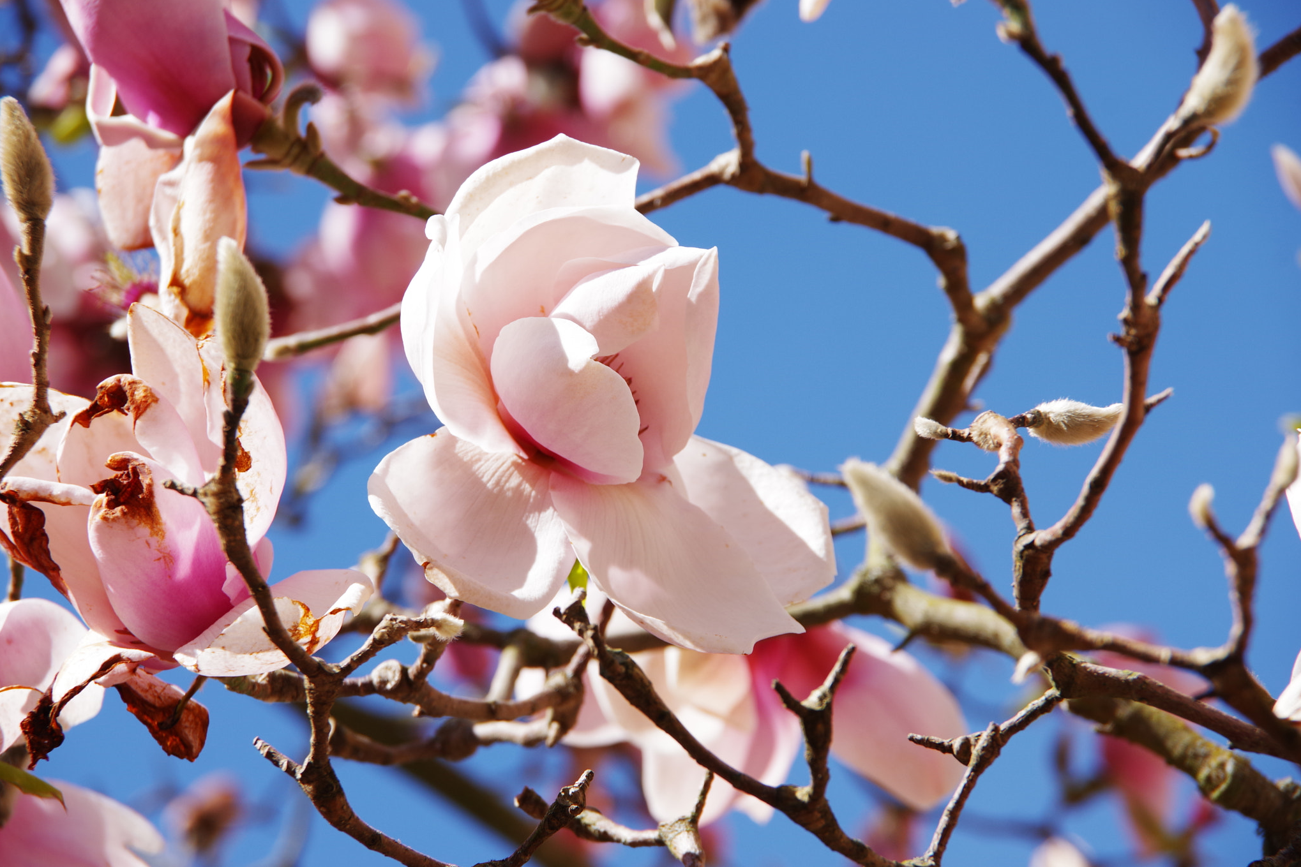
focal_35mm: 203
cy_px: 434
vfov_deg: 6.8
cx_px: 652
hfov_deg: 10.1
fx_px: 7336
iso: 100
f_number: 7.1
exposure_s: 1/400
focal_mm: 135
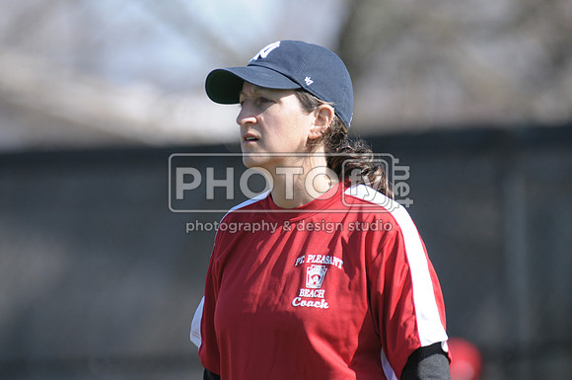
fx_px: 8092
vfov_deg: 2.7
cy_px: 190
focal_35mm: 510
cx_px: 286
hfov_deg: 4.0
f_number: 4.5
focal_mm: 340
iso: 400
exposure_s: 1/1250
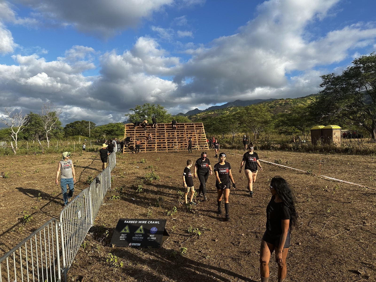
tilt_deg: -0.1
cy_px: 141
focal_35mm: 24
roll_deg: +0.1
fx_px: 261
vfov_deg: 56.8
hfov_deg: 71.6
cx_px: 188
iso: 80
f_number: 1.78
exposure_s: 1/3356
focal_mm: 6.86
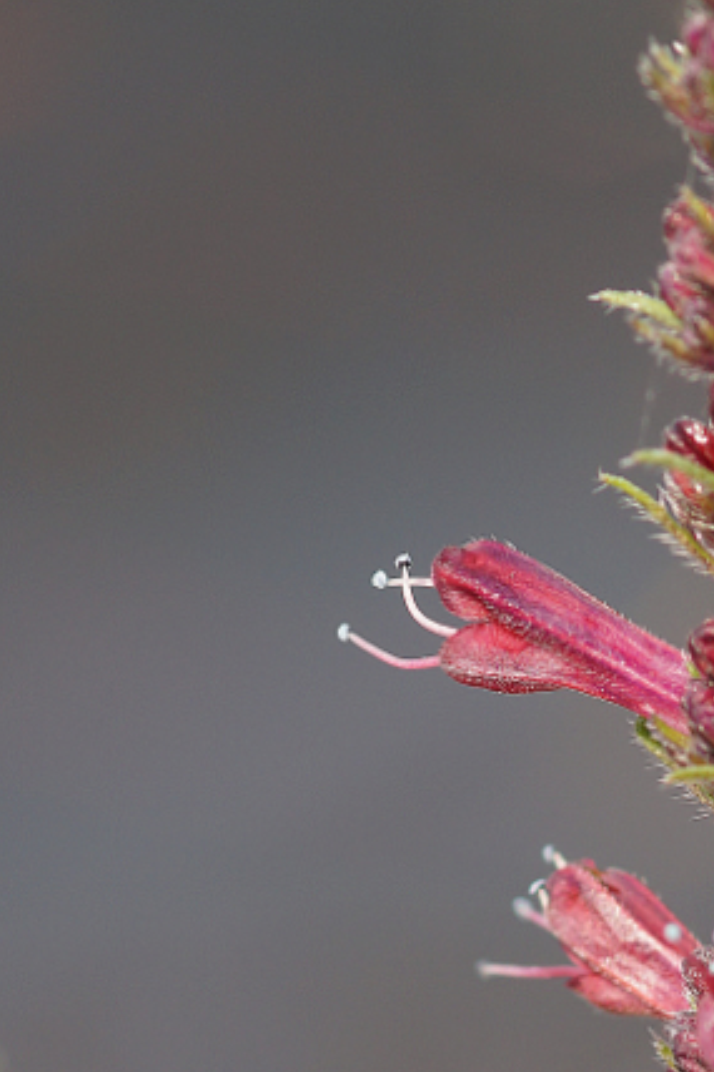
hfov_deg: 3.3
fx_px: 12534
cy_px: 1132
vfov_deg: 4.9
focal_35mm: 421
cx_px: 581
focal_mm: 100
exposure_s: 1/160
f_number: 5
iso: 100
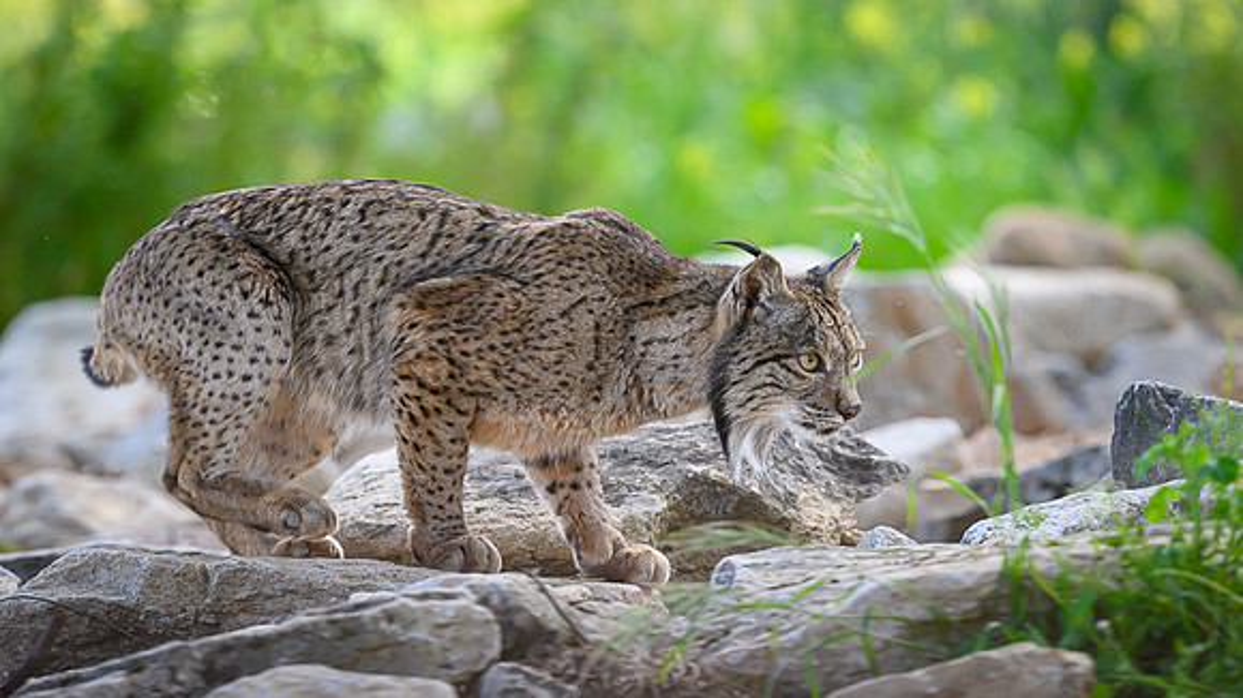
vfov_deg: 2.3
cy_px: 511
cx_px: 643
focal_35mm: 518
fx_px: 17070
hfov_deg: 4.2
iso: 1400
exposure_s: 1/2000
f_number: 4
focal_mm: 400
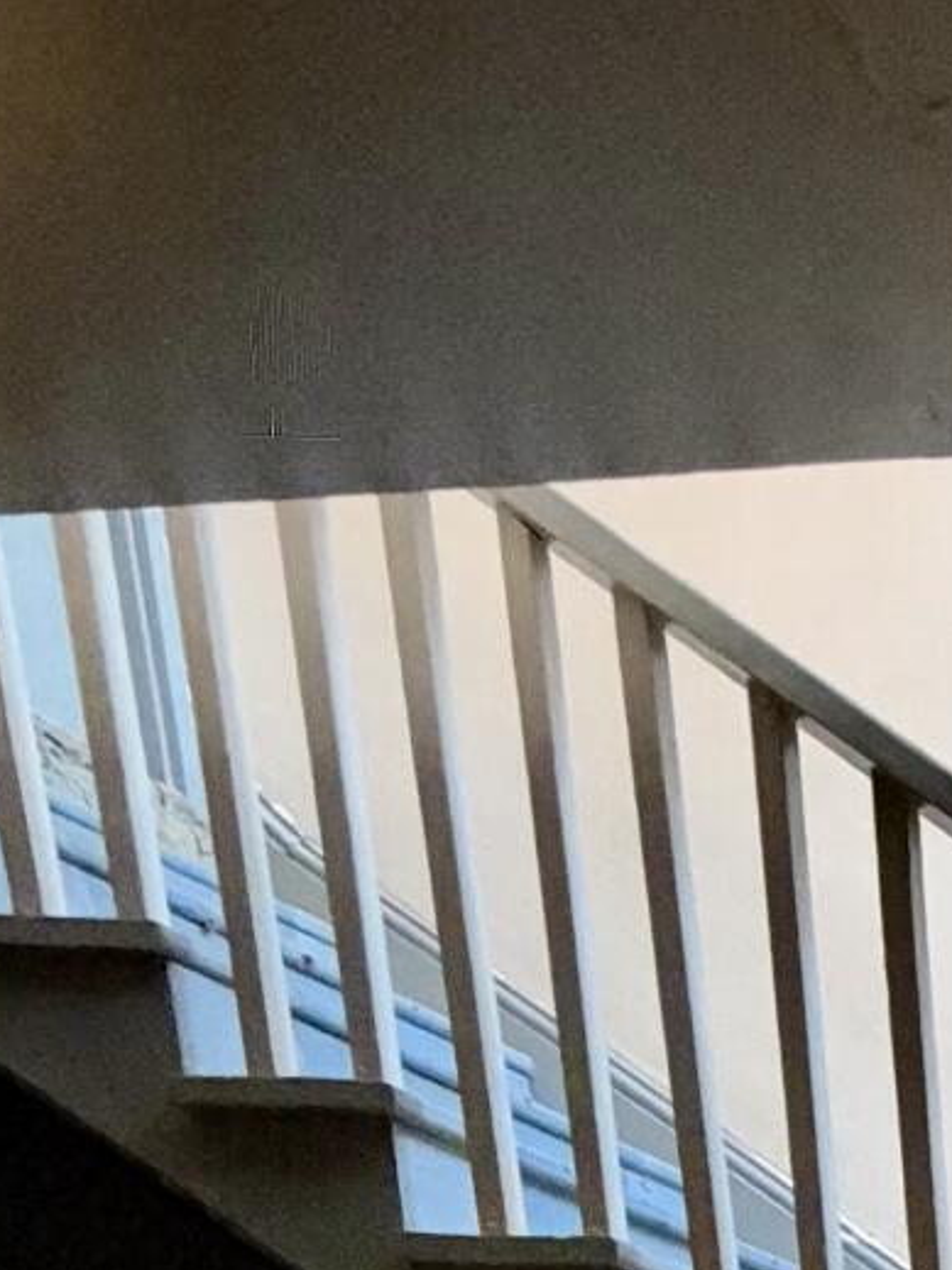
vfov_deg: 22.8
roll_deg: -0.2
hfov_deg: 19.4
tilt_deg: -11.5
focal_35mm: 54
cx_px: 1765
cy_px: 2205
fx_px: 1981
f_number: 2.2
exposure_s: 1/40
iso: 1250
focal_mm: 2.22
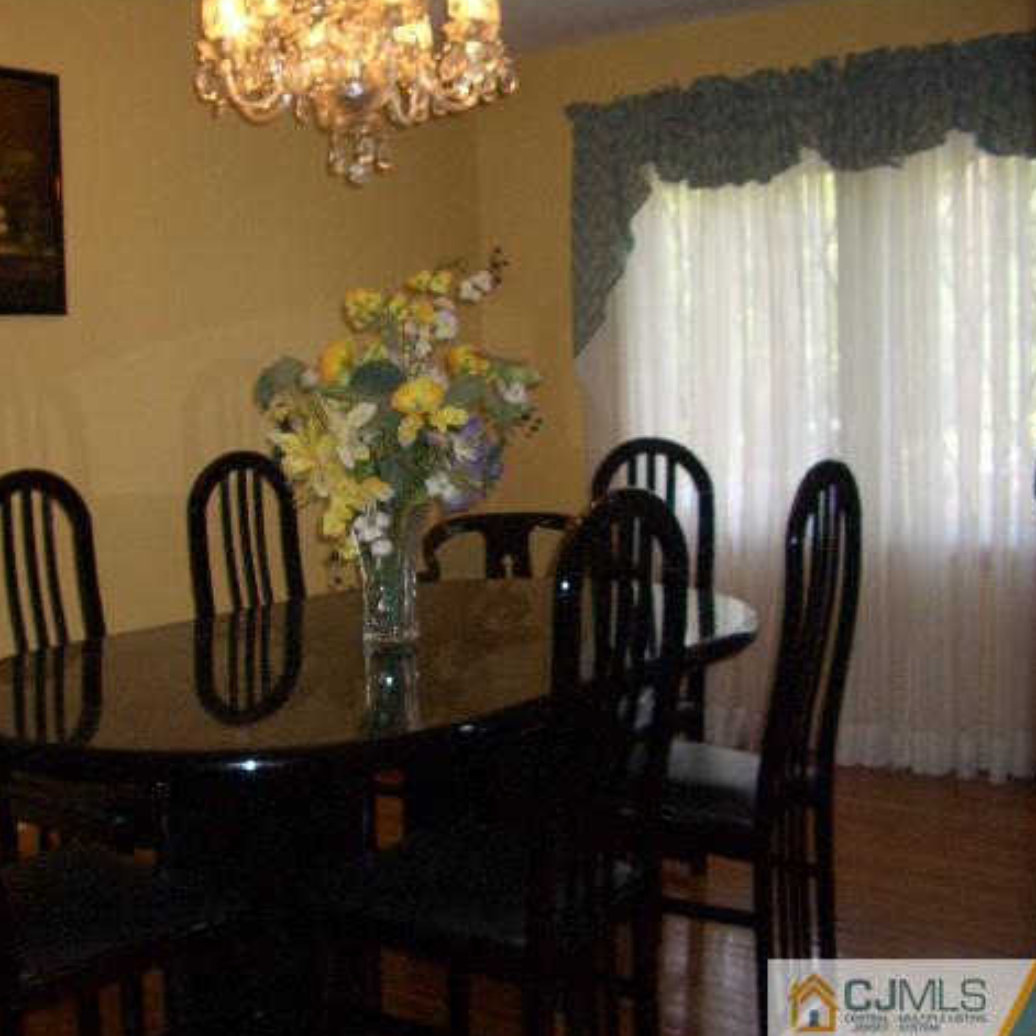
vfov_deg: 40.0
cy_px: 517
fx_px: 1422
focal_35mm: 42
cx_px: 345
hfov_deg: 39.6
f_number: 2.6
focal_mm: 5.8
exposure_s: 1/60
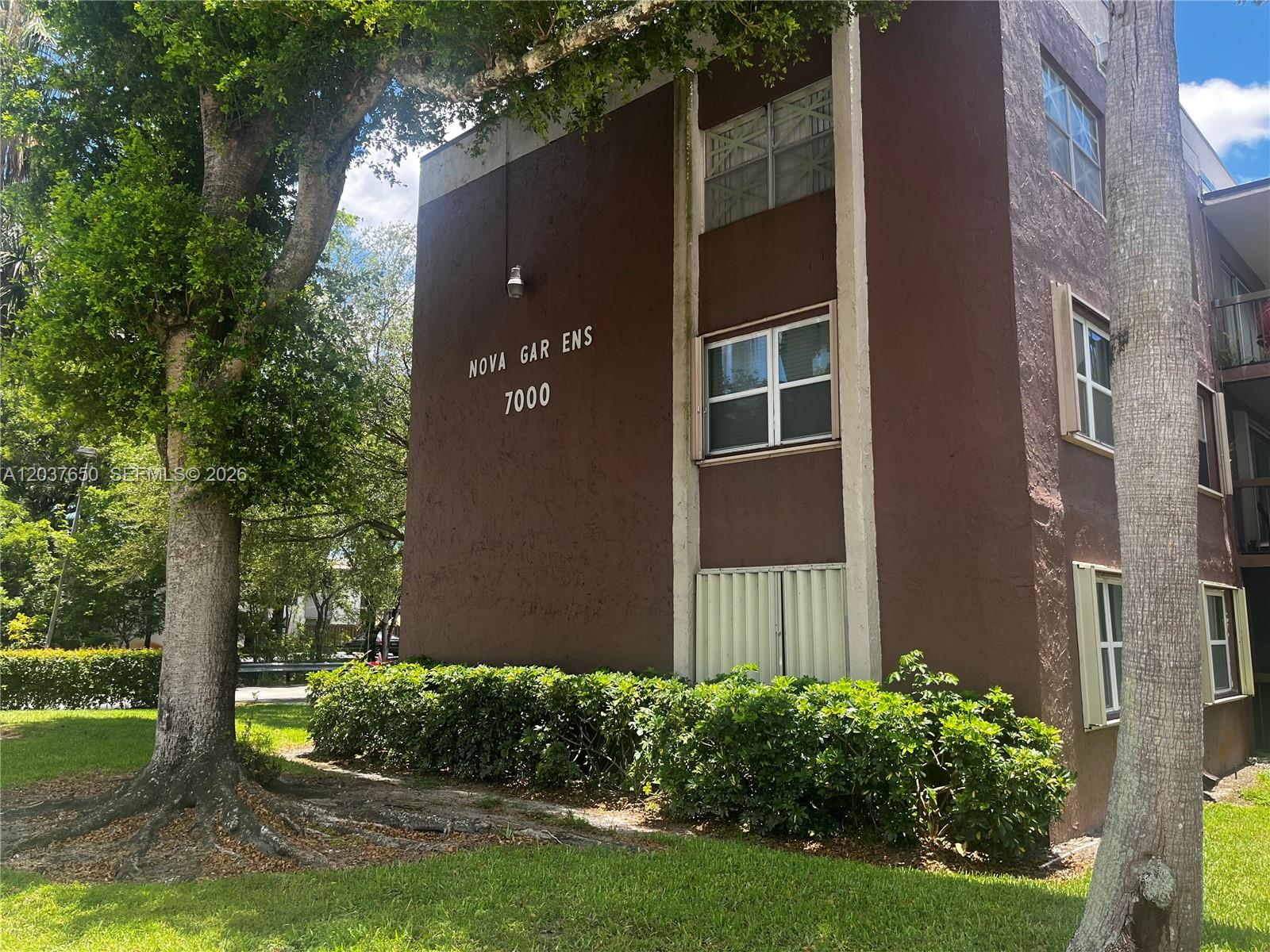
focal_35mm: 26
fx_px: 954
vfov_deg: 53.1
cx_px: 635
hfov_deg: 67.3
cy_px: 476
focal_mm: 5.1
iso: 50
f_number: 1.6
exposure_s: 1/756
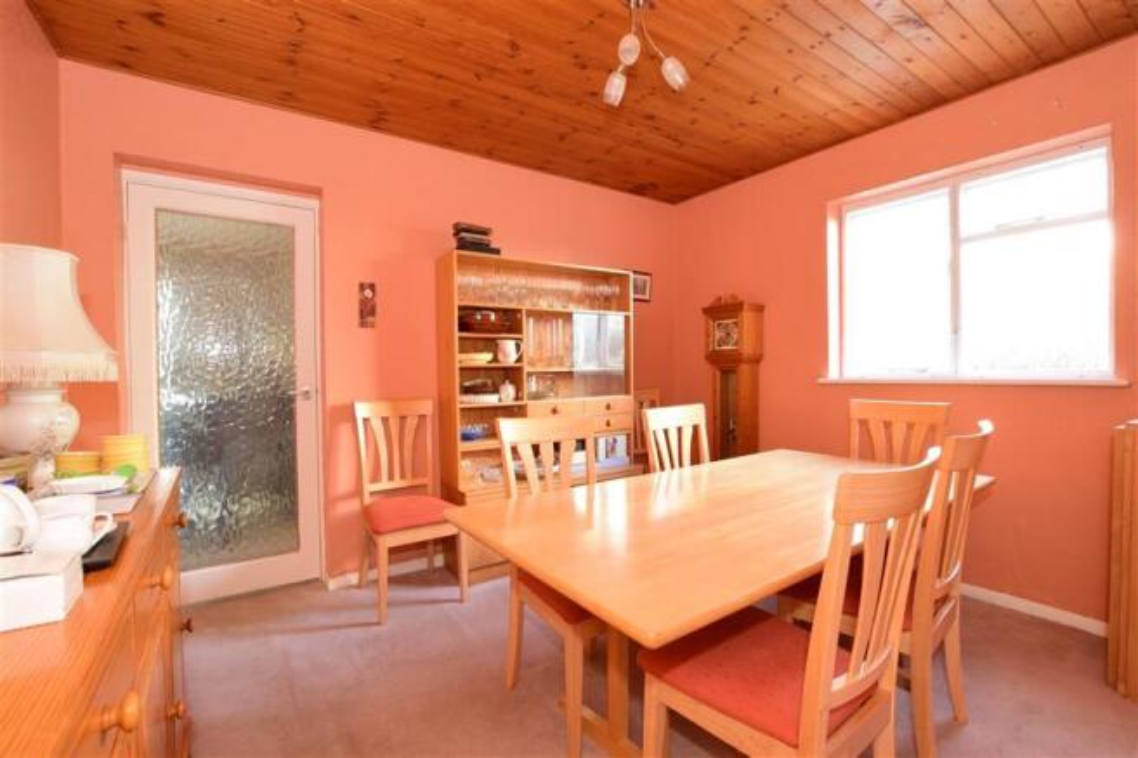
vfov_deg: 77.3
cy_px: 379
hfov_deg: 100.4
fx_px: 474
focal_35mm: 15
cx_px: 569
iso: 500
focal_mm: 10
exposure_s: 1/4
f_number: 11
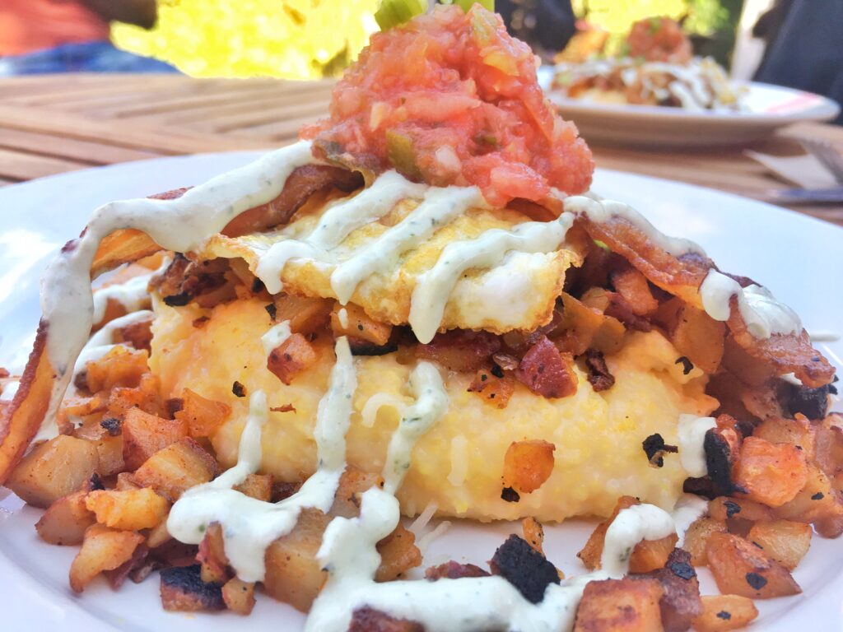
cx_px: 422
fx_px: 706
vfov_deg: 48.2
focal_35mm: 29
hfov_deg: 61.7
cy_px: 316
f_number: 2.2
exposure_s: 1/120
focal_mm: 4.15
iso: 32
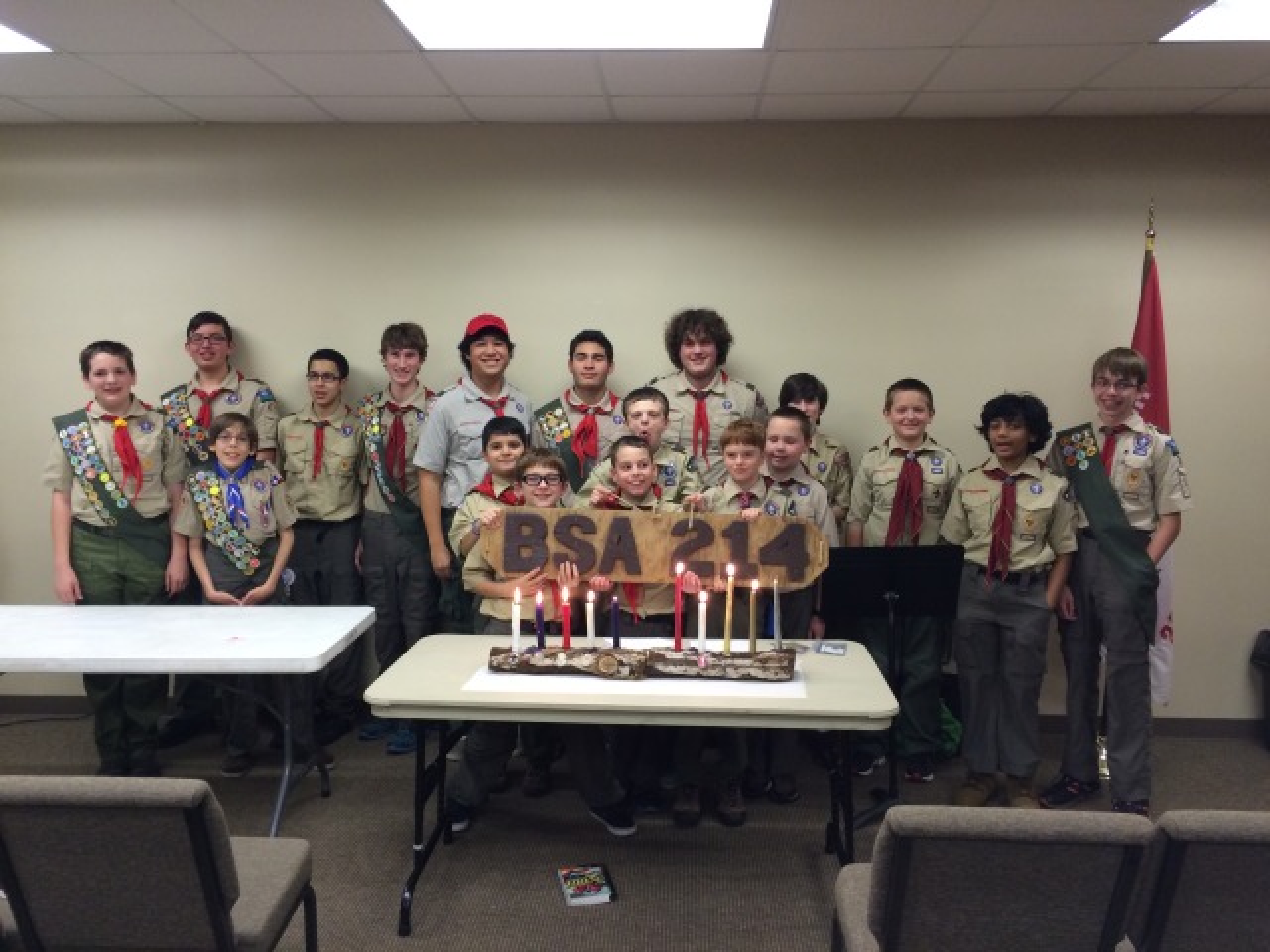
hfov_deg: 61.7
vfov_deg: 48.2
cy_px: 476
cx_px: 635
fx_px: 1064
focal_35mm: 29
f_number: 2.2
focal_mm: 4.15
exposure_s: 1/30
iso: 125
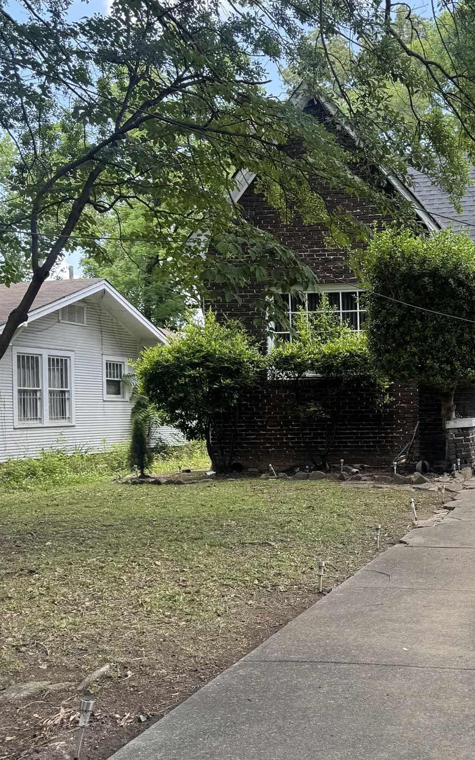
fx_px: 849
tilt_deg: -1.8
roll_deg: +0.7
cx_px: 458
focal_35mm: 41
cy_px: 443
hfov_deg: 29.5
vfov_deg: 48.0
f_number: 1.78
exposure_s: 1/387
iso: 80
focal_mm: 6.76
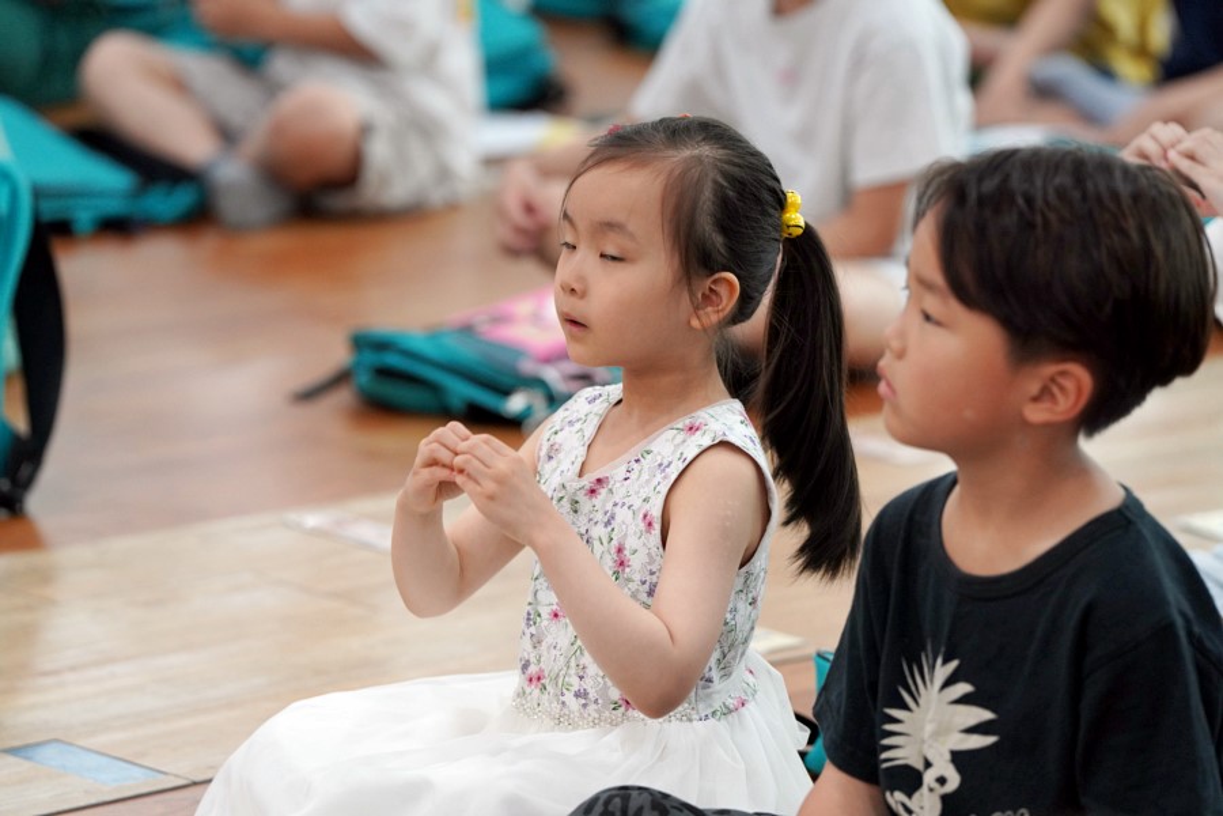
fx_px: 6794
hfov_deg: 10.3
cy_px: 408
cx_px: 612
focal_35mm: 200
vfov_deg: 6.9
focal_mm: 200
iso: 2000
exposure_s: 1/250
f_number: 4
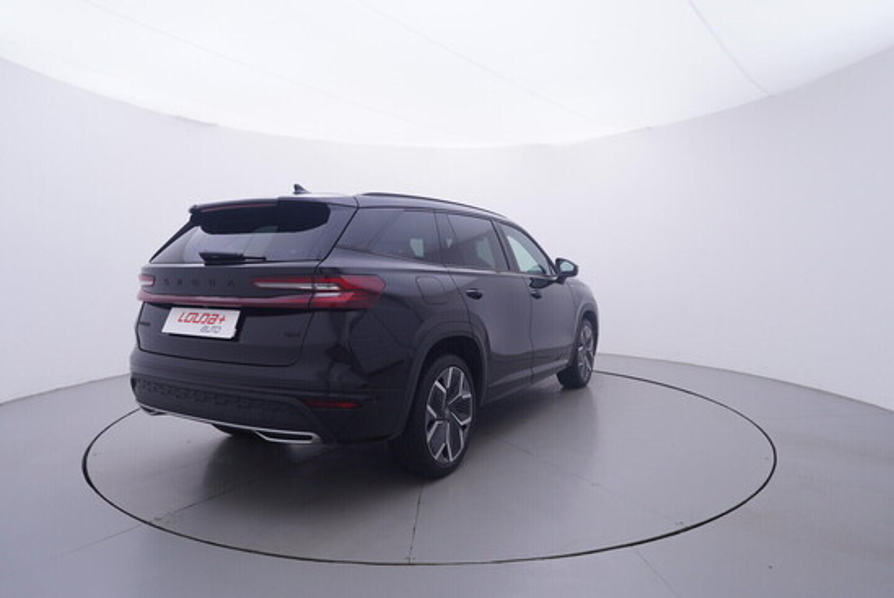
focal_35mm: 22
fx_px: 559
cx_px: 447
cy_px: 299
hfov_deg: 77.3
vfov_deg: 56.2
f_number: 5
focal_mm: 15
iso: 200
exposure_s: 1/80
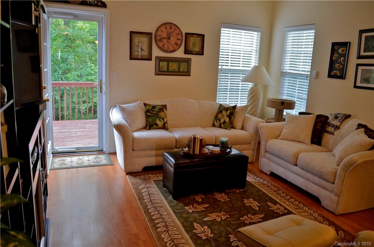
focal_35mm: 27
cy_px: 124
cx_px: 187
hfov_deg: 67.5
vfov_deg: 47.7
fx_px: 280
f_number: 3.5
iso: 800
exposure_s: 1/160
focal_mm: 18
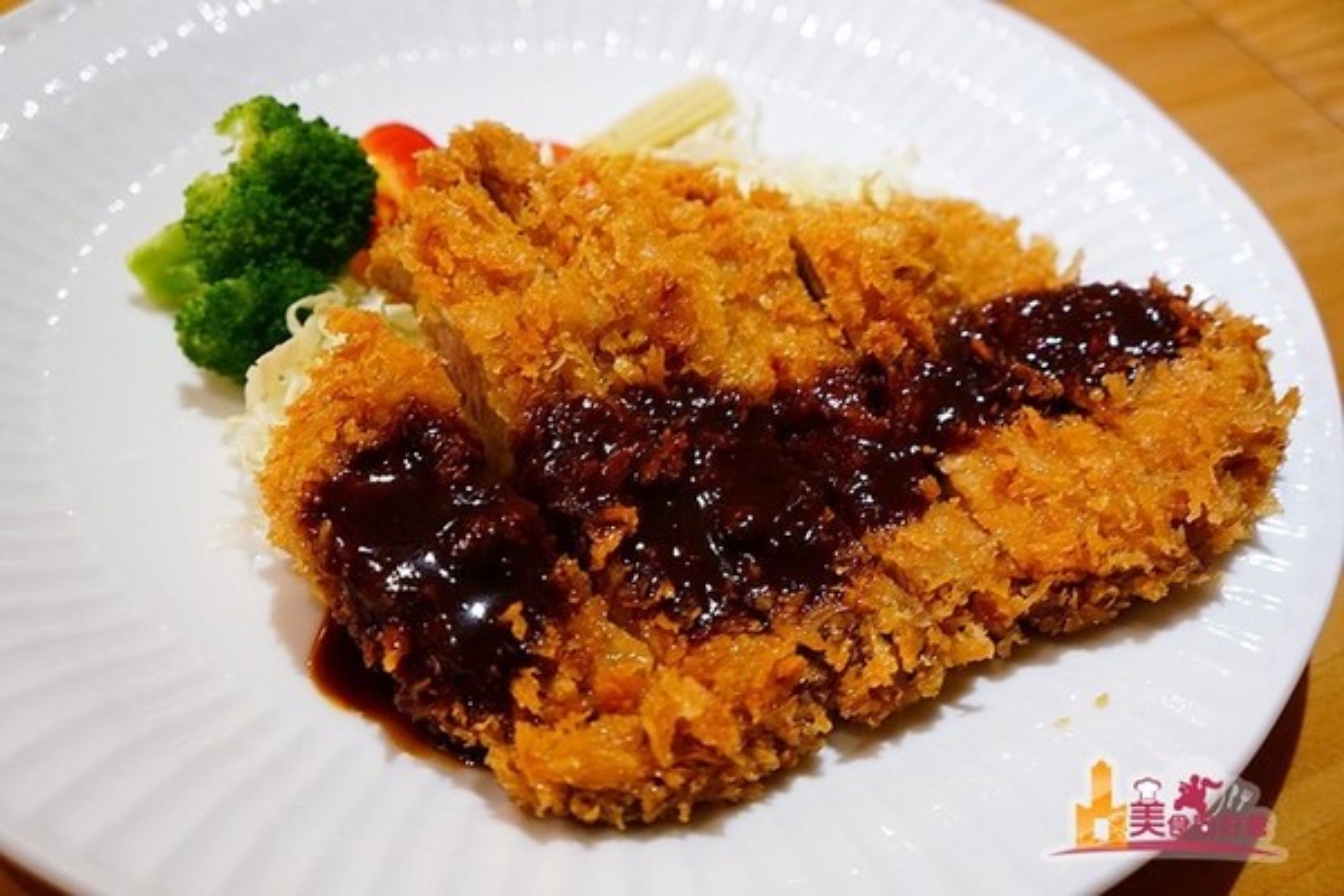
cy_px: 448
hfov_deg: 49.6
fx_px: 1456
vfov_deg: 34.2
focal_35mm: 39
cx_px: 672
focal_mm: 26
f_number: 4
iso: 1600
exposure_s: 1/60
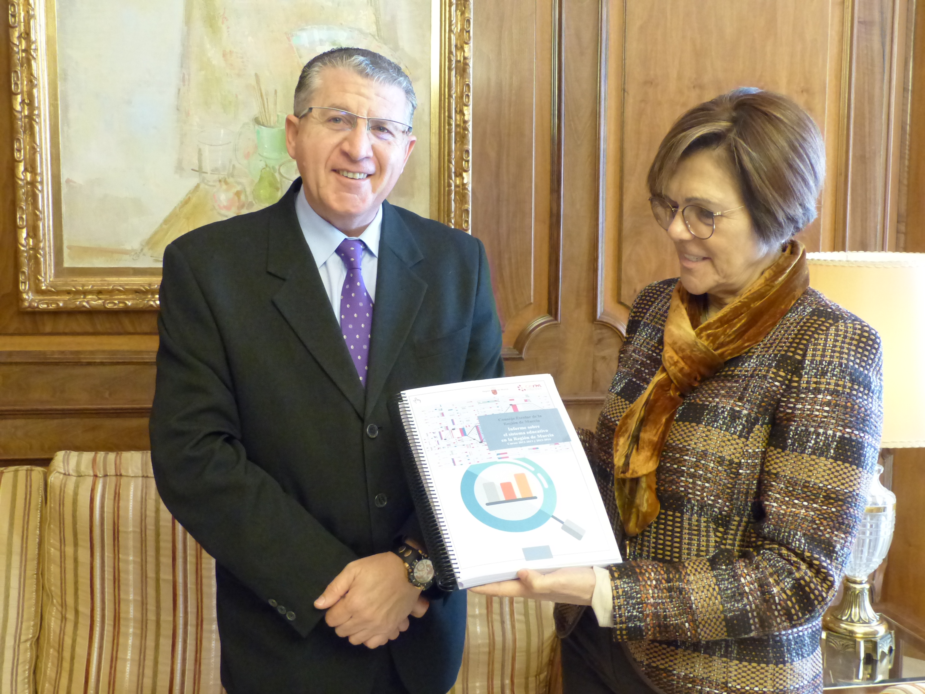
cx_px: 462
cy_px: 347
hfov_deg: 47.9
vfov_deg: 36.8
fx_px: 1042
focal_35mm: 39
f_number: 2.8
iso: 800
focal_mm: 7
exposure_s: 1/40
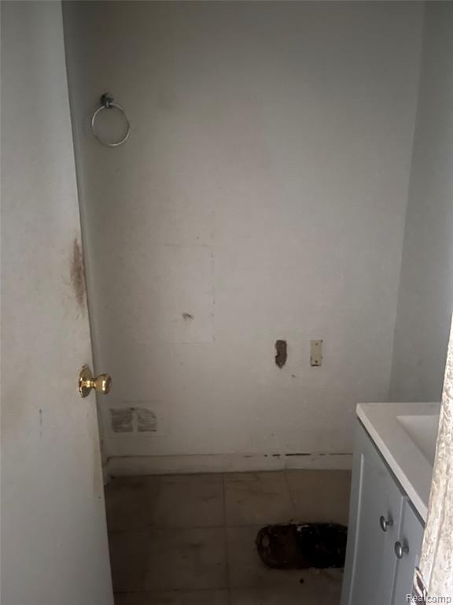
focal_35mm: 26
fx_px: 454
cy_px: 302
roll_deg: +0.7
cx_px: 226
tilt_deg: -16.2
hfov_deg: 53.1
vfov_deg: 67.3
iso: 1600
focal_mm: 5.1
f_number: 1.6
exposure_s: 1/9
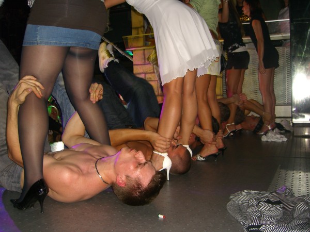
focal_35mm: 38
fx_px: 340
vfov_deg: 37.7
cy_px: 116
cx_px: 155
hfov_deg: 49.0
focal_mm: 7.9
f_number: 2.8
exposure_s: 1/60
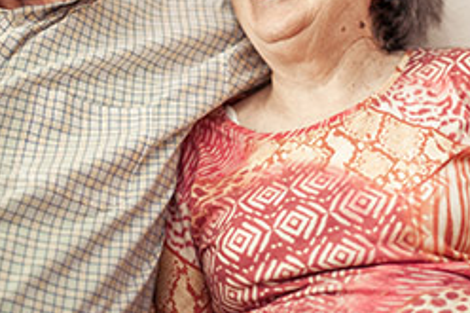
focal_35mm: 121
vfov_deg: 11.2
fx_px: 1579
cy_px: -9
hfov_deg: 16.8
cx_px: 381
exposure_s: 1/320
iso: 1000
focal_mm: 50
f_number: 1.4
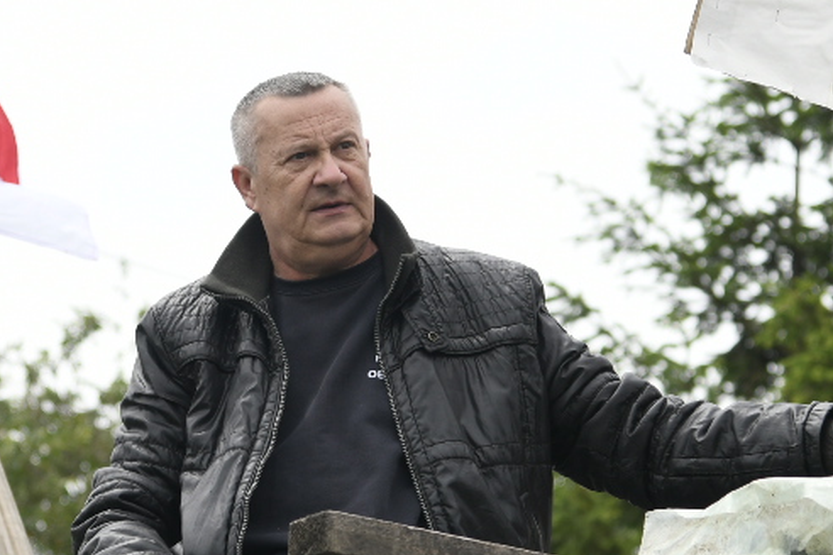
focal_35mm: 247
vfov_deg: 5.6
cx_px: 328
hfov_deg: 8.3
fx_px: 5715
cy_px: 222
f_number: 4
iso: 200
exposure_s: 1/1000
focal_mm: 75
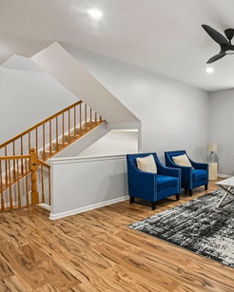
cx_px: 215
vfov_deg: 75.0
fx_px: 190
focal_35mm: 22
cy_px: 143
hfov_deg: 54.2
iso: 400
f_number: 8
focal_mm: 10
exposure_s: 1/15
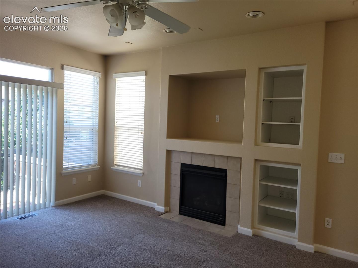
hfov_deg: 67.3
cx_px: 179
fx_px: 269
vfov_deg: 53.1
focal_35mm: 26
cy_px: 134
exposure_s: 1/120
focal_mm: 5.4
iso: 80
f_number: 1.8
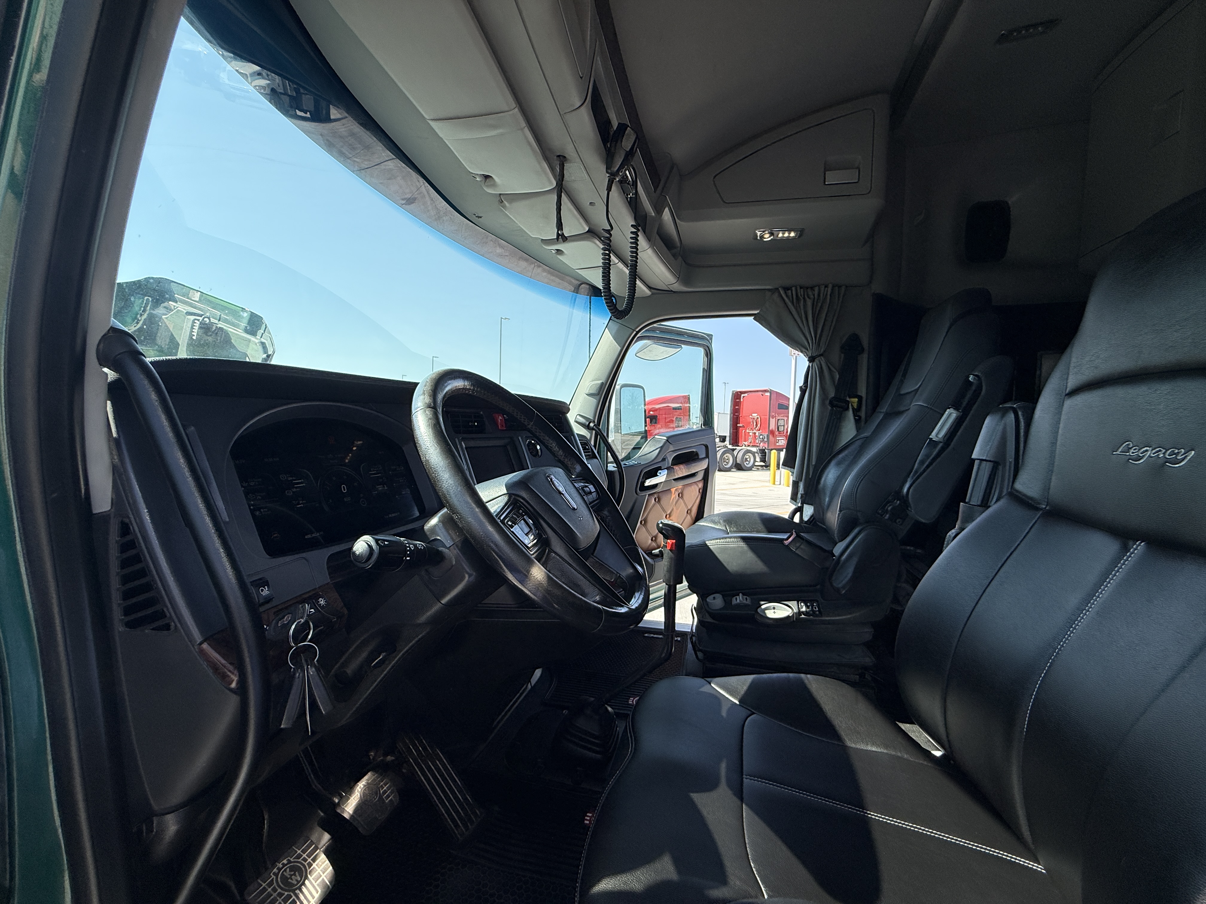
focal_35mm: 14
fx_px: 488
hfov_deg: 102.1
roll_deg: -1.5
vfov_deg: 85.7
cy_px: 452
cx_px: 603
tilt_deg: -2.4
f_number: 2.2
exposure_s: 1/820
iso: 50
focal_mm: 2.22
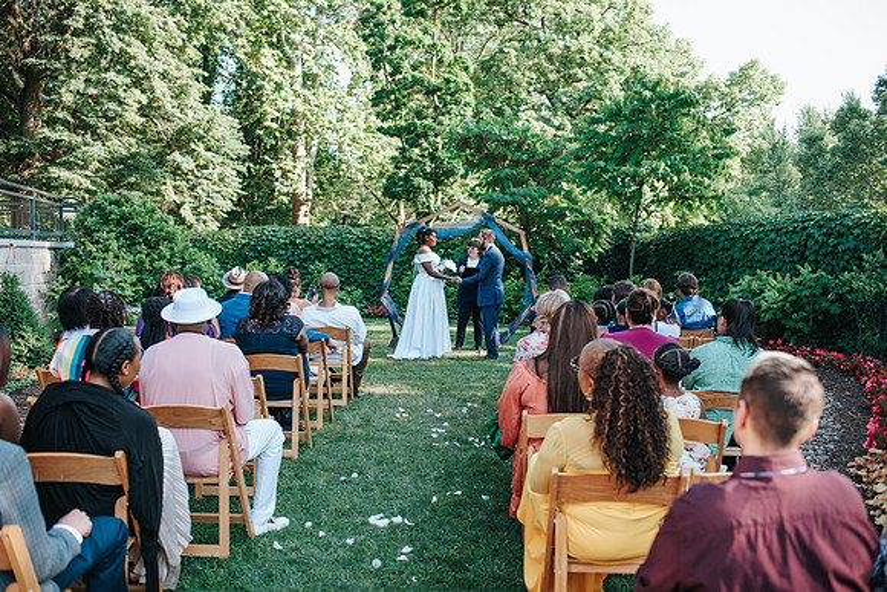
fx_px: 863
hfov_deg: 54.4
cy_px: 296
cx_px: 444
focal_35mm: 35
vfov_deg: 37.9
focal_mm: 35
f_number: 3.2
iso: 280
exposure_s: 1/500
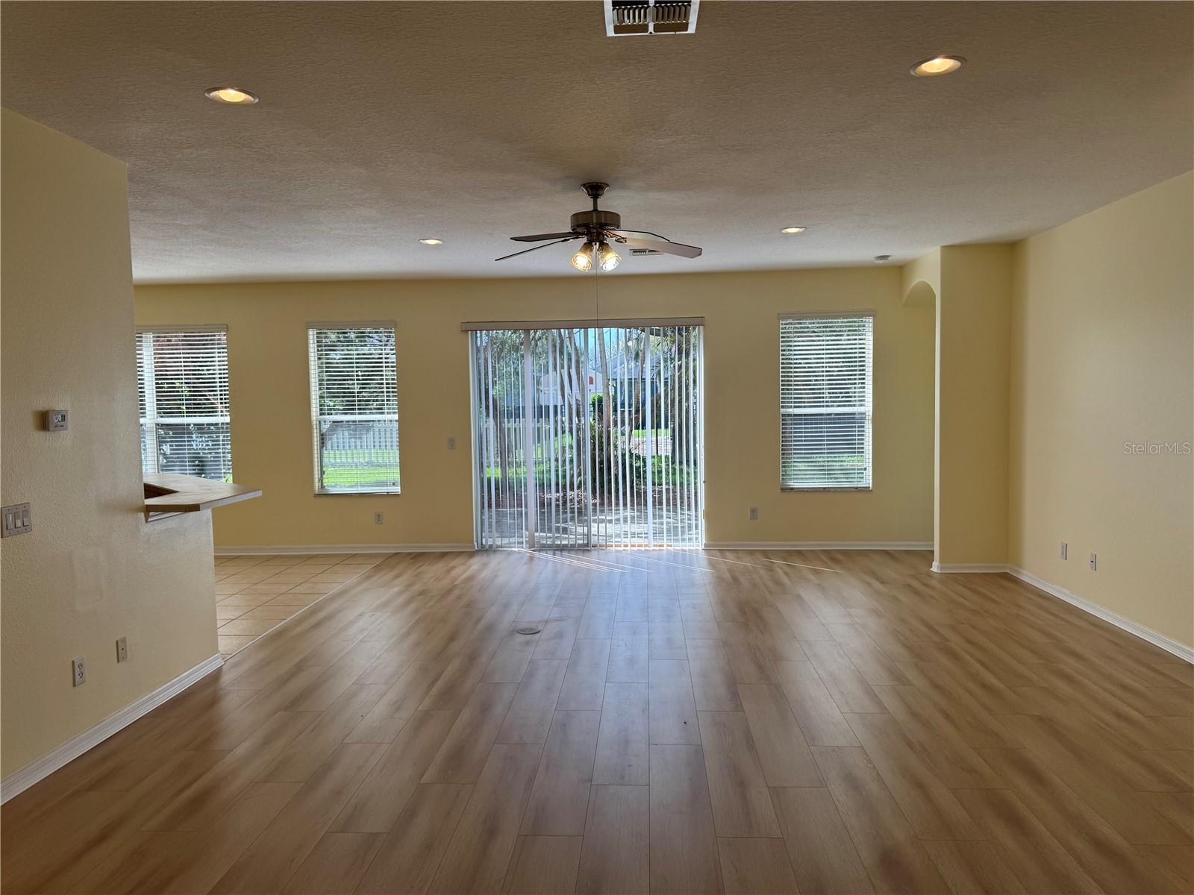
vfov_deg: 56.8
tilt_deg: -5.5
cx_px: 597
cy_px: 448
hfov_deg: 71.6
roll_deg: +0.2
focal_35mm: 24
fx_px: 828
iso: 80
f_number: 1.78
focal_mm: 6.76
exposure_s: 1/715
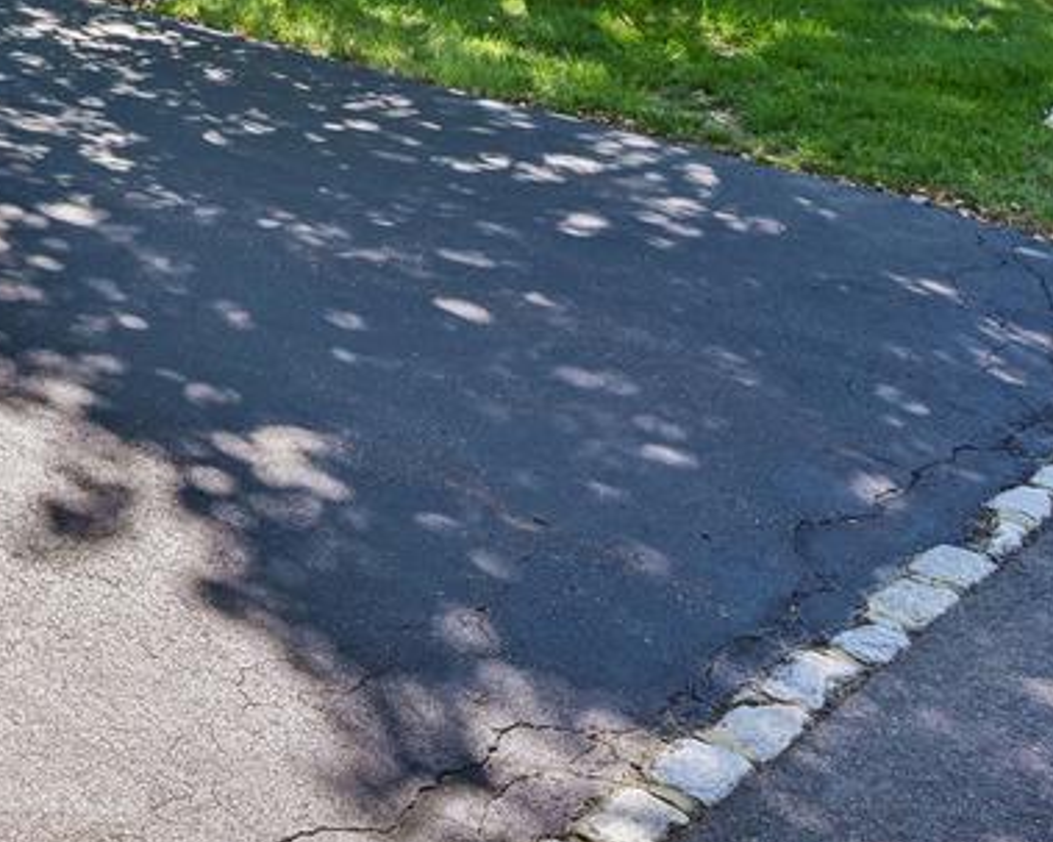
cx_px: -445
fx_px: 1831
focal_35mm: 59
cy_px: -358
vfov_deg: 22.2
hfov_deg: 25.6
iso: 100
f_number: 8
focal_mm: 16.5
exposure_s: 1/60
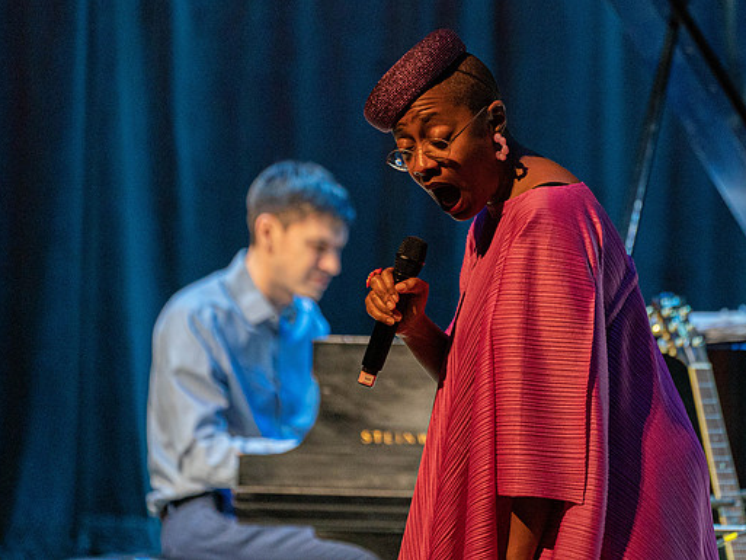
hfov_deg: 3.5
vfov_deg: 2.6
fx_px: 12157
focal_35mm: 564
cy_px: 195
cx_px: 479
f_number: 5.6
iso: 4000
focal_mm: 397
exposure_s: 1/250
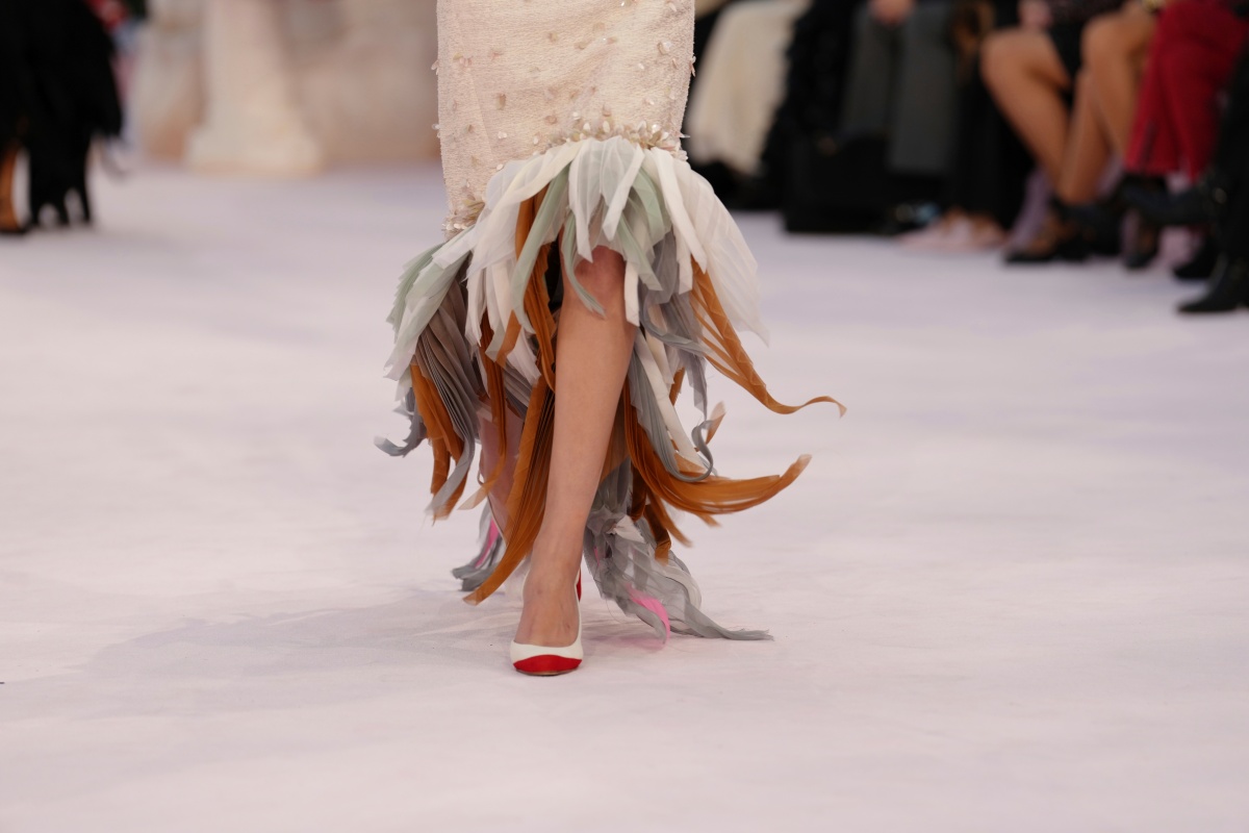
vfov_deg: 6.9
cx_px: 624
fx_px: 6938
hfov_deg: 10.3
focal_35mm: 200
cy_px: 416
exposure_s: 1/640
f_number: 3.5
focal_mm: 200
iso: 320
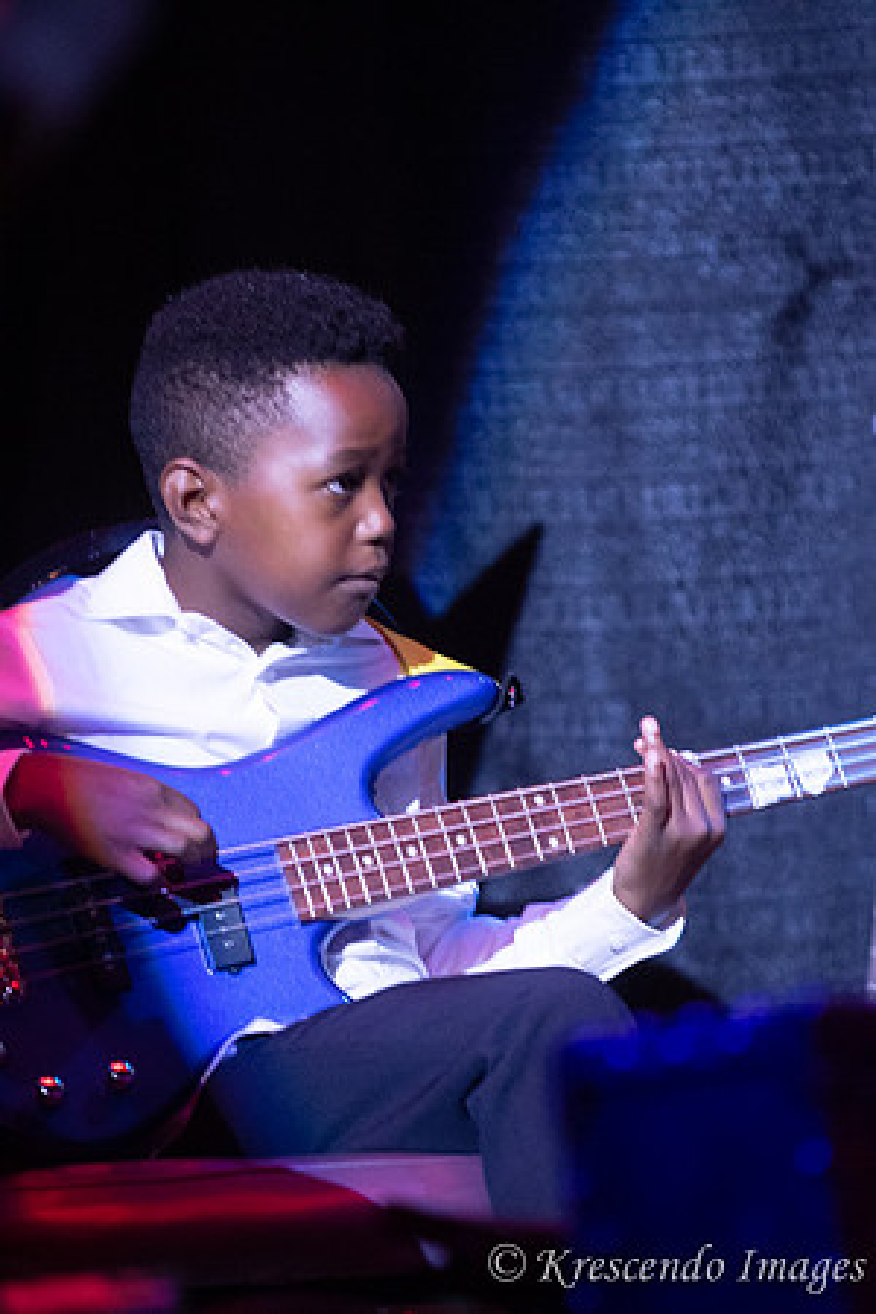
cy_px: 657
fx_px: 9307
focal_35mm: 255
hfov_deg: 5.4
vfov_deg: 8.1
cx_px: 438
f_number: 2.8
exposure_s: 1/160
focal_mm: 170
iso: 3200
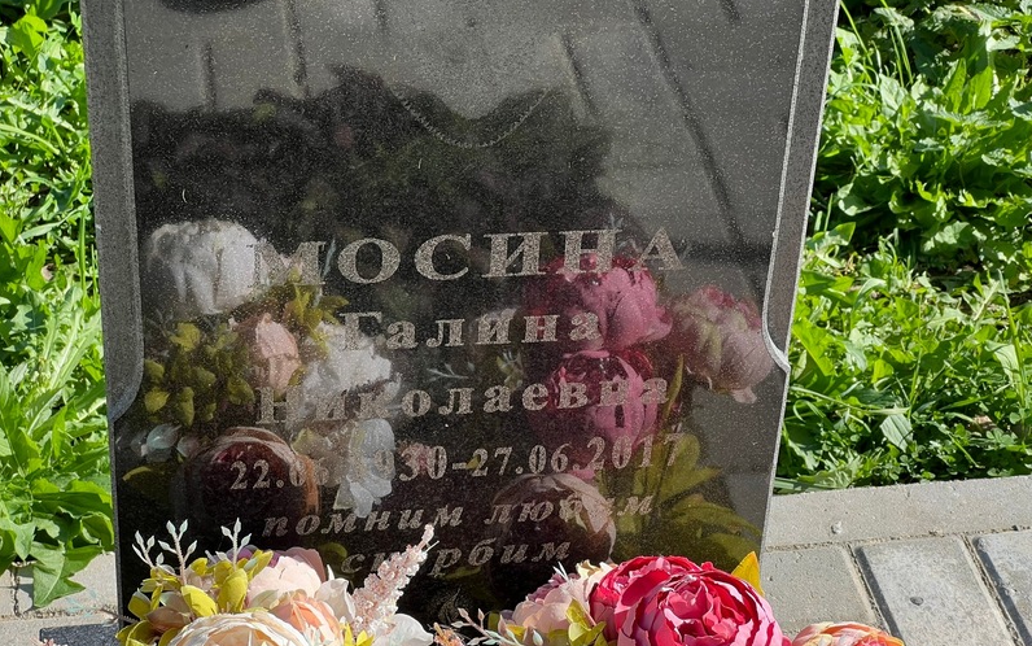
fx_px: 2307
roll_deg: -2.8
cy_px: 362
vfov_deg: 15.9
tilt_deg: -34.5
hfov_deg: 25.2
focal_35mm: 82
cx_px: 516
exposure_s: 1/268
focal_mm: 9
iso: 32
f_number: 2.8
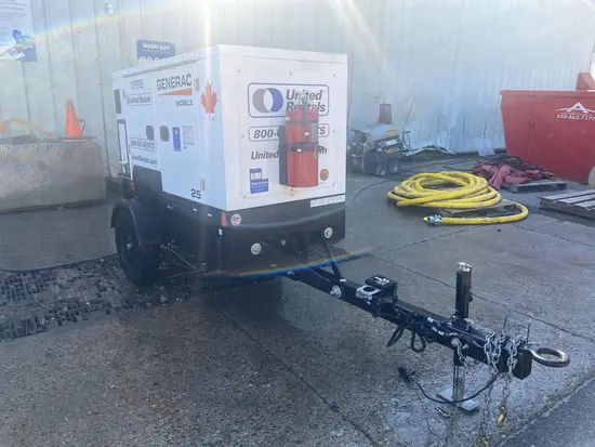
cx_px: 298
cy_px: 224
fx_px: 447
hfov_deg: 67.3
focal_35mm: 26
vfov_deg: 53.1
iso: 32
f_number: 1.8
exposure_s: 1/539
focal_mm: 4.25
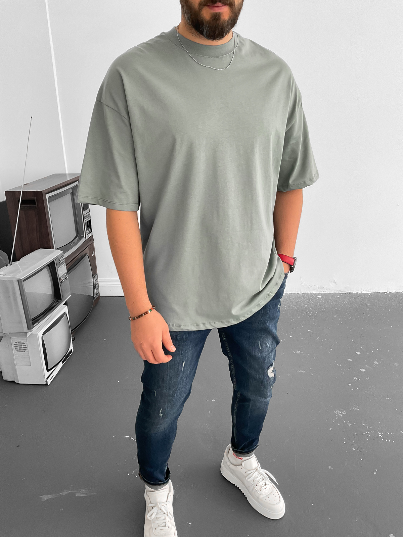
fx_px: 450
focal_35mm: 29
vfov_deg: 61.7
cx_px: 202
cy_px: 268
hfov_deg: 48.2
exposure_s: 1/90
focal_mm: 3
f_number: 1.8
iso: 64
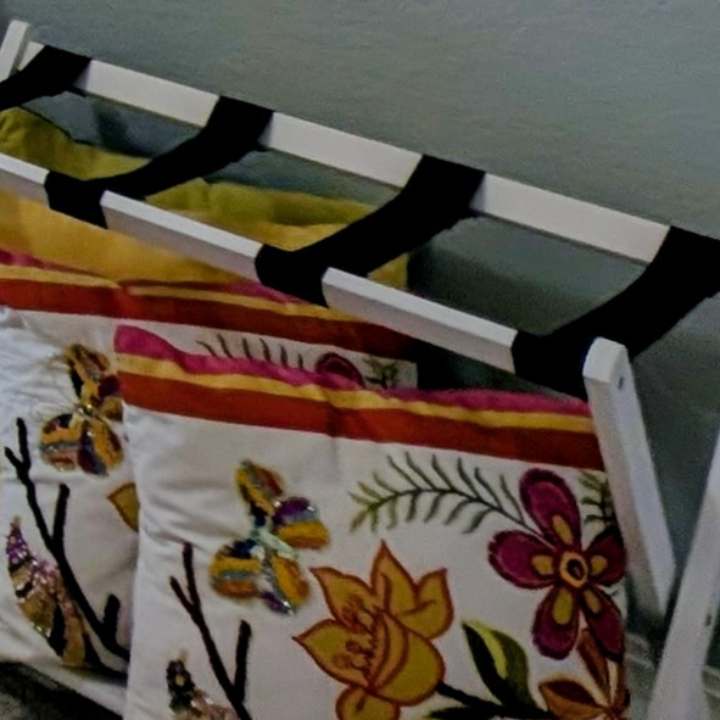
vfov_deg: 19.3
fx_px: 1718
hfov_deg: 14.2
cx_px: -1074
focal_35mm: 73
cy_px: -487
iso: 49
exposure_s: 1/24
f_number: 1.95
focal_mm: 2.23
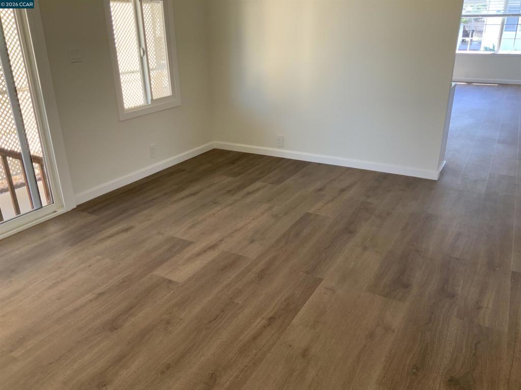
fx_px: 436
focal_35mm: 29
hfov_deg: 61.7
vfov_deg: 48.2
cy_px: 195
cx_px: 260
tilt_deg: -23.1
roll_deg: +0.6
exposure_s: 1/60
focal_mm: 3
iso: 50
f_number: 1.8
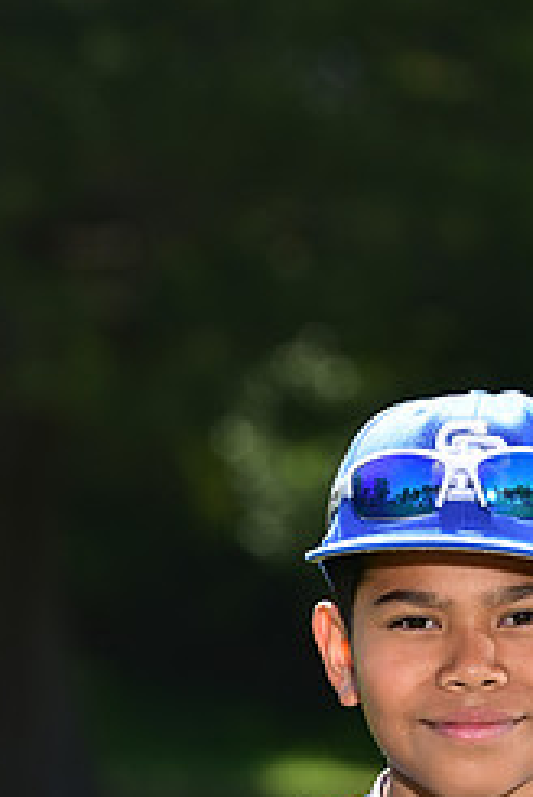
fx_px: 7861
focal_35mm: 355
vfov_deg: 5.8
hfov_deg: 3.9
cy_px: 901
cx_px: 479
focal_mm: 150
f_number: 5
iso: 80
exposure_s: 1/250
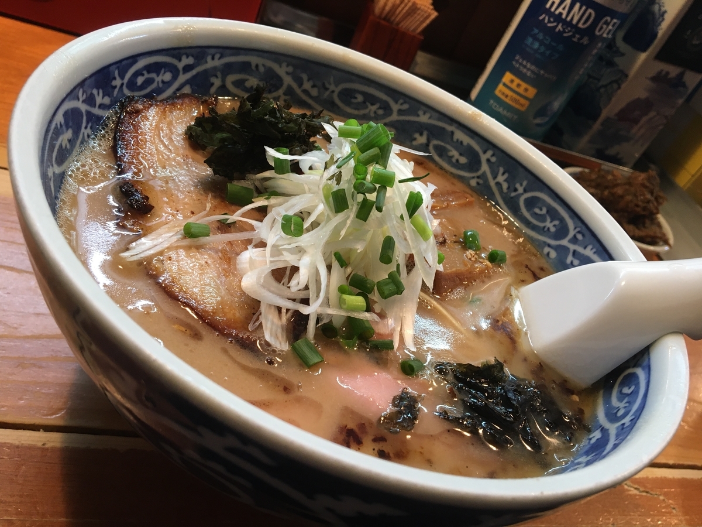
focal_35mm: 29
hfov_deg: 61.7
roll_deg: -26.3
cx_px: 351
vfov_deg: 48.2
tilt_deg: -34.5
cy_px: 264
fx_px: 588
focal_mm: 4.15
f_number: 2.2
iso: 125
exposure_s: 1/33
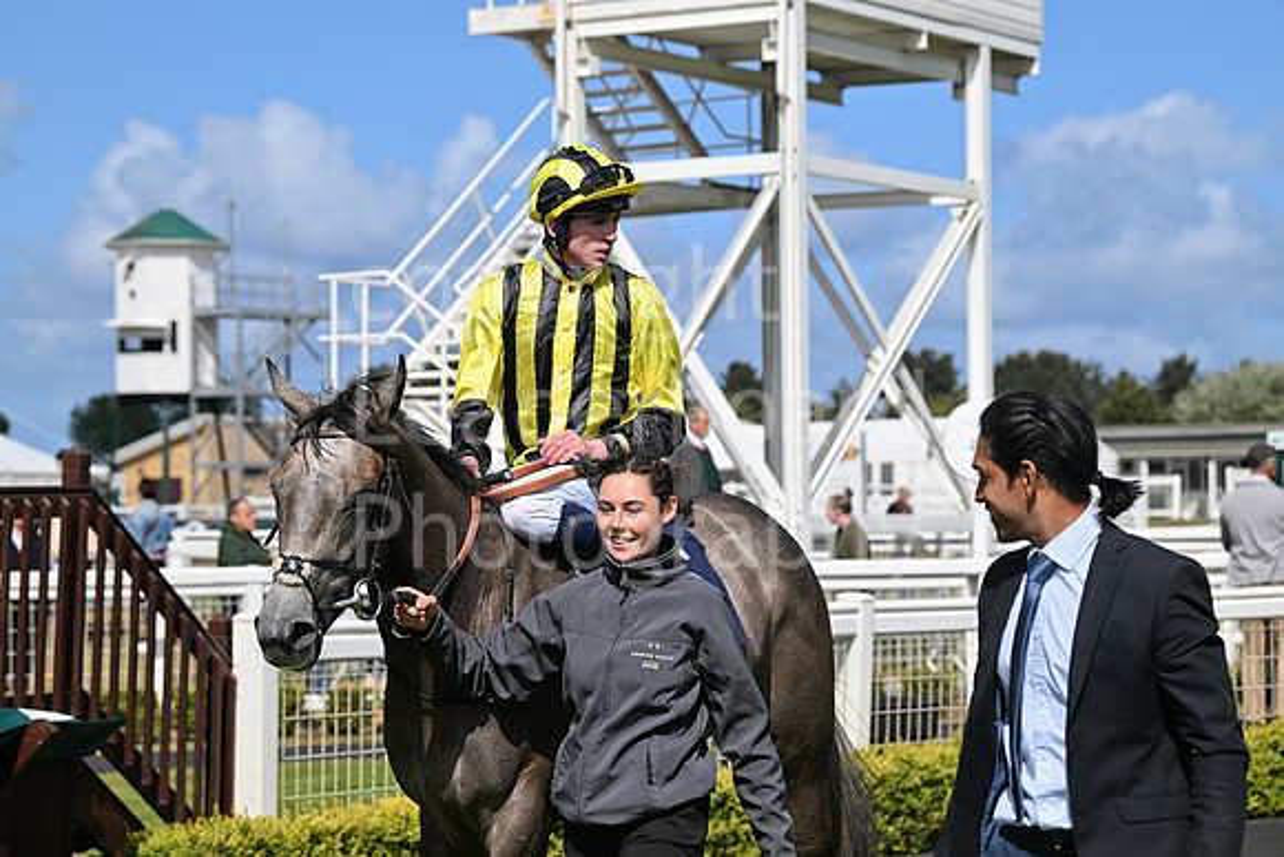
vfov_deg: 13.7
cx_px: 642
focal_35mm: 100
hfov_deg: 20.4
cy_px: 428
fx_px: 3567
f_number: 5.6
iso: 400
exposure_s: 1/3200
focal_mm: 100
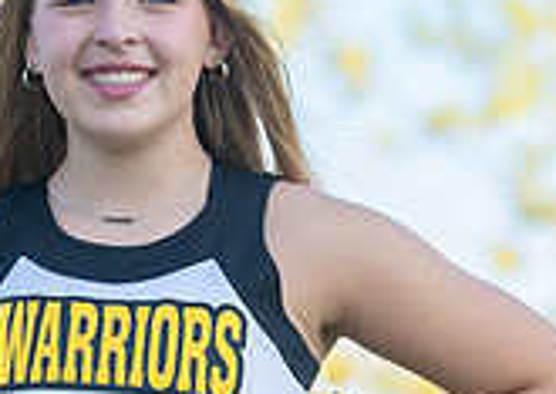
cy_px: 435
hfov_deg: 4.4
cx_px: 166
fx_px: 7277
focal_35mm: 462
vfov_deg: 3.1
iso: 100
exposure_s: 1/320
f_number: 3.5
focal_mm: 121
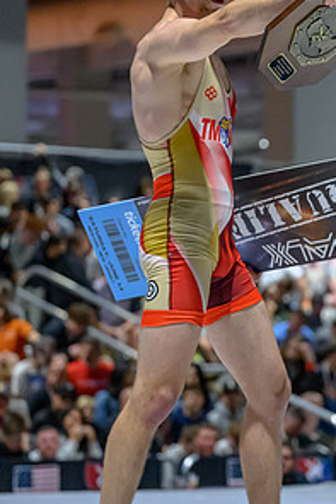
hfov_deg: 6.0
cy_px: 230
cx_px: 304
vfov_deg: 9.0
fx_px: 3202
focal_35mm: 229
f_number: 2.8
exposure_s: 1/640
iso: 8000
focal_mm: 88
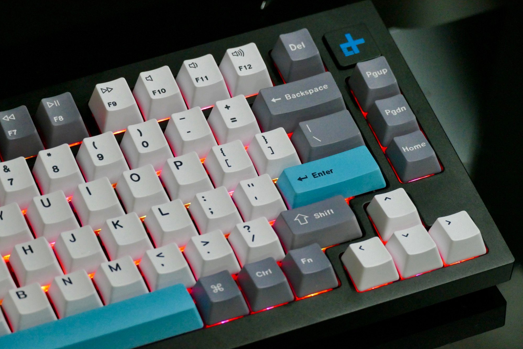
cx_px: 262
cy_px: 175
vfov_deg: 6.8
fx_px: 2920
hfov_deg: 10.2
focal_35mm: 201
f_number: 4.5
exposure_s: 1/100
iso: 1600
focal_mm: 73
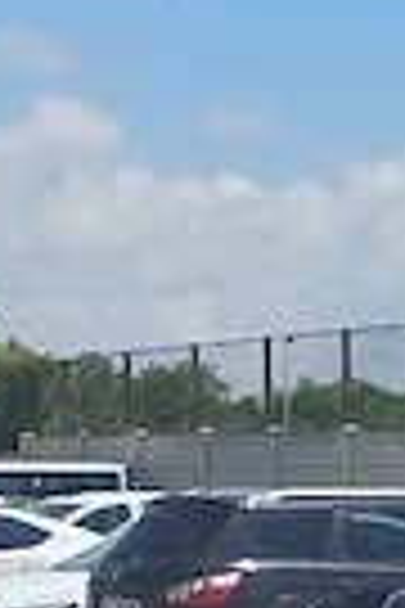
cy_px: 558
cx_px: 1287
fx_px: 2599
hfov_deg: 7.6
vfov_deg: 13.2
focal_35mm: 154
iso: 50
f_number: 1.8
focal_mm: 4.65
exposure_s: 1/2000
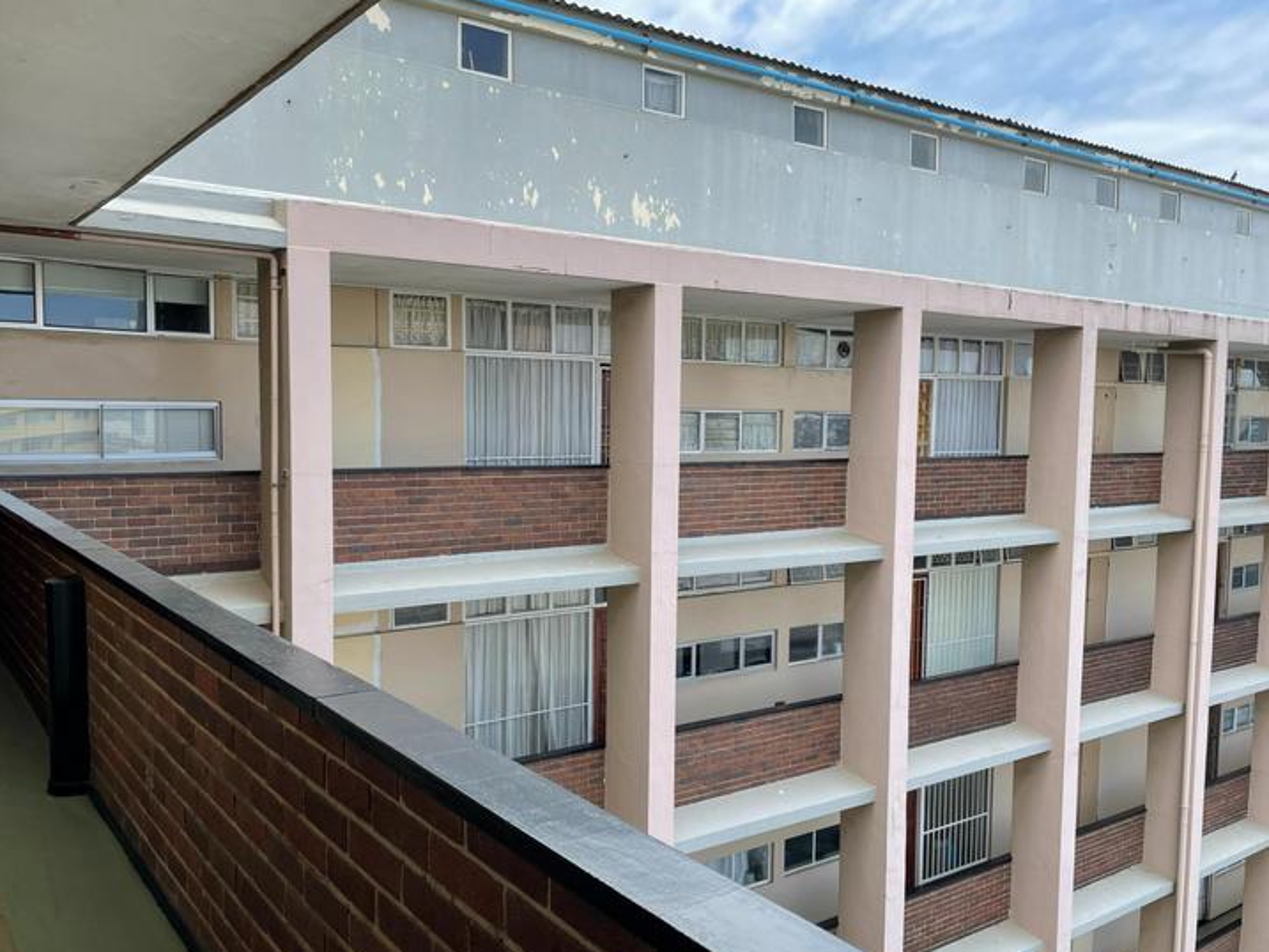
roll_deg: -0.9
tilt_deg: -4.8
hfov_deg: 61.6
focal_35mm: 29
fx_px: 1063
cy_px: 517
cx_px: 621
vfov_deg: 48.2
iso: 32
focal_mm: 4.2
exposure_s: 1/1171
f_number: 1.6
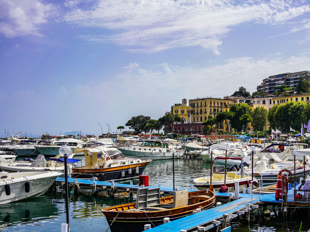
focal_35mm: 44
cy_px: 121
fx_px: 394
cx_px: 182
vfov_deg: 32.9
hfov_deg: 42.8
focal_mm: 35
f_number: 5
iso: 100
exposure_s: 1/1000
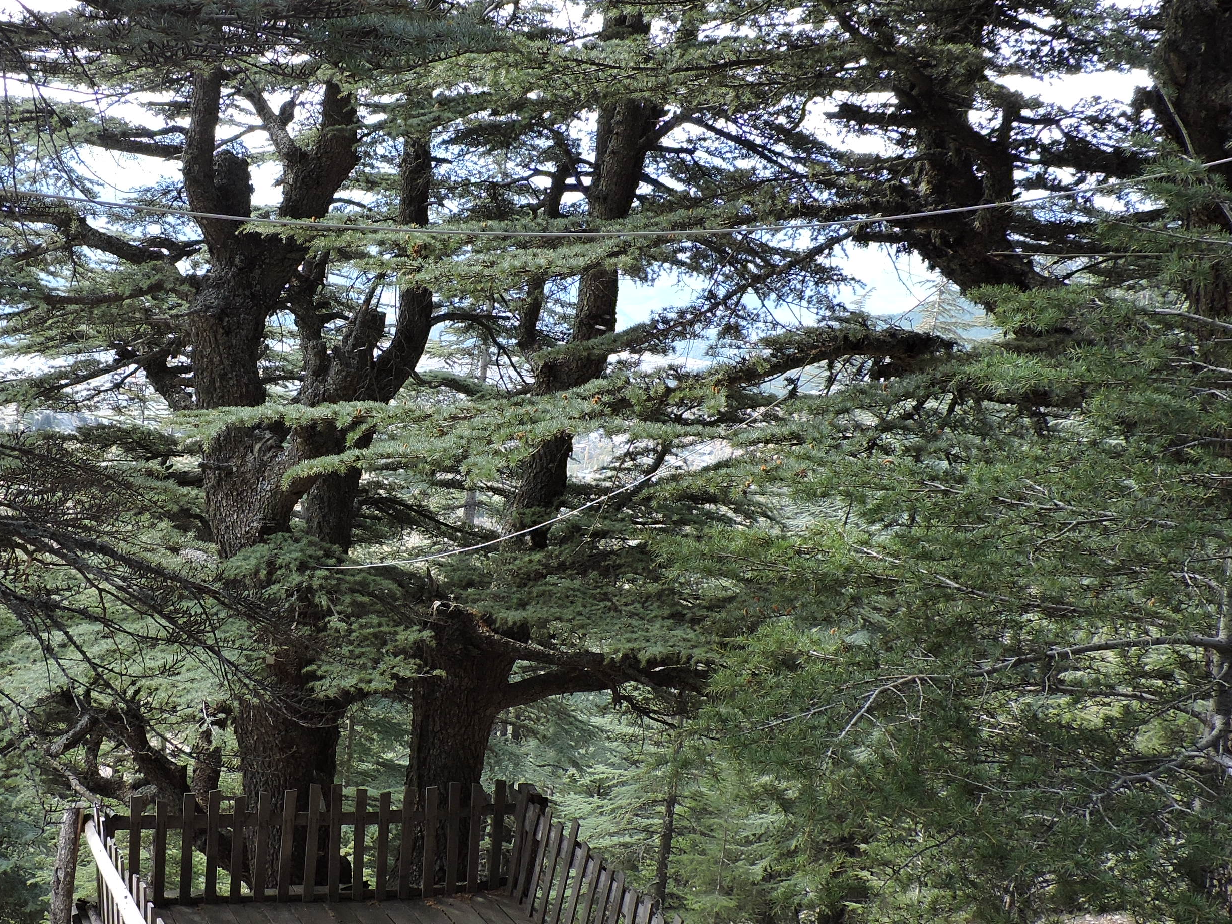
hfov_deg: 41.3
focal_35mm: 45
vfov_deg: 32.2
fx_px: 1601
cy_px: 479
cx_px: 366
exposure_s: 1/160
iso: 100
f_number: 3
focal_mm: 4.3
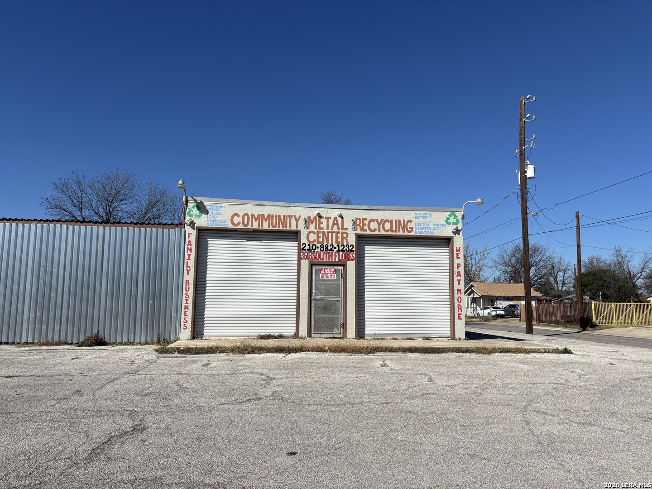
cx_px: 326
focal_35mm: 26
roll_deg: -0.9
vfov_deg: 53.1
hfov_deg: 67.3
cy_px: 244
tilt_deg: +7.8
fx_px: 490
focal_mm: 5.96
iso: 50
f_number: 1.6
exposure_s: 1/6711
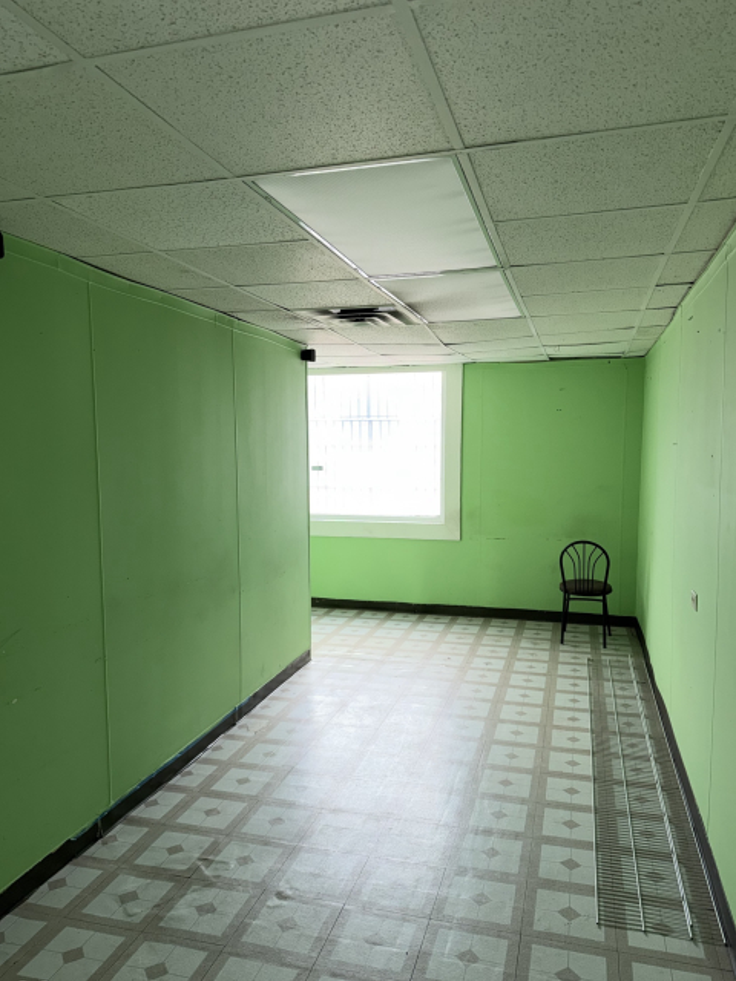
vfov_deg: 69.4
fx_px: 709
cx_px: 377
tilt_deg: -5.4
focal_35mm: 25
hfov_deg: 54.9
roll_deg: +0.1
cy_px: 510
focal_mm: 6.76
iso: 100
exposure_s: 1/51
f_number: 1.78
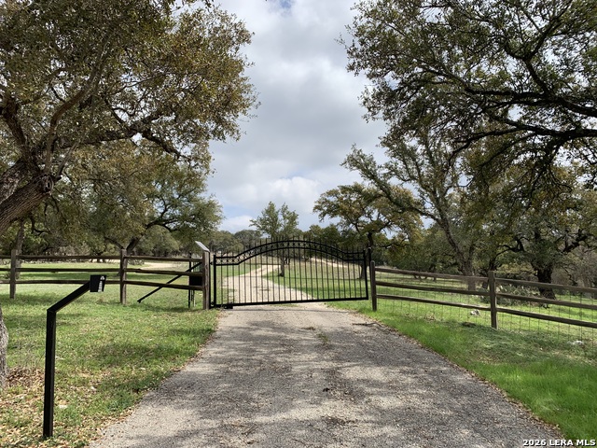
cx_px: 298
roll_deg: +3.2
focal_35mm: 26
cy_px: 224
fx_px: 448
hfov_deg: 67.3
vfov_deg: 53.1
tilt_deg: +7.0
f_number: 1.8
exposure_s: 1/2309
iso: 25
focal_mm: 4.25
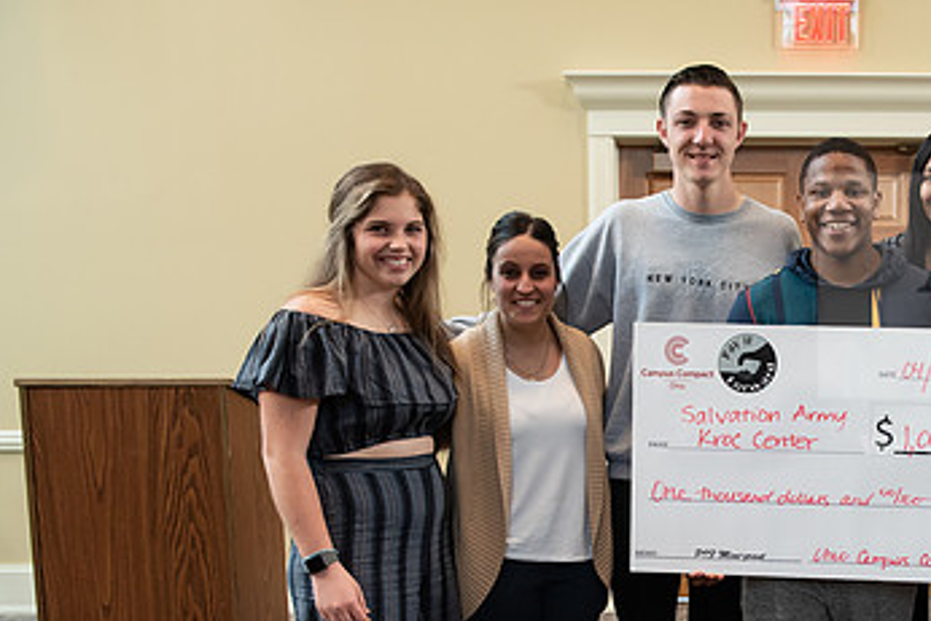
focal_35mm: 52
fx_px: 1345
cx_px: 737
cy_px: 499
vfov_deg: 25.6
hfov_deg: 36.9
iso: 2000
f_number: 5
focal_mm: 31
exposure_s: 1/200
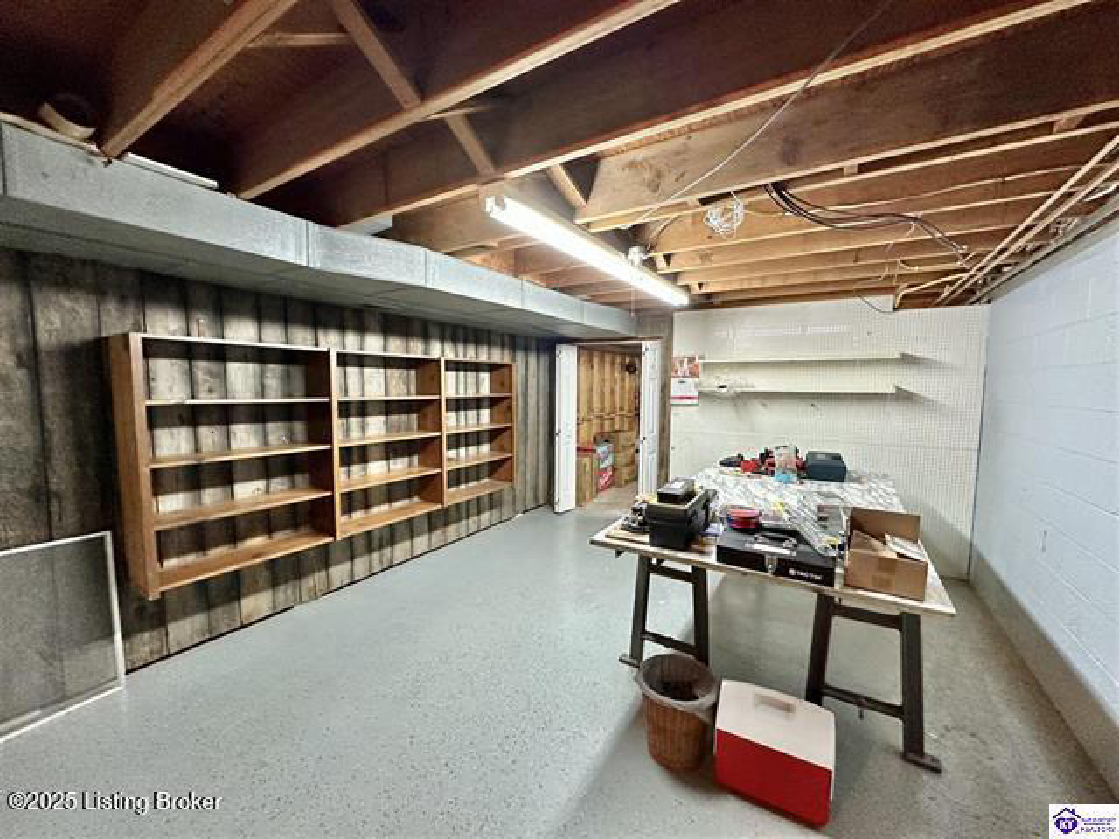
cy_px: 420
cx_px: 560
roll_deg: -0.9
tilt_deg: -3.7
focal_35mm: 14
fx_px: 453
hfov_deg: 102.1
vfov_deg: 85.7
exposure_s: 1/60
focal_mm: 2.22
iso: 320
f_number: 2.2
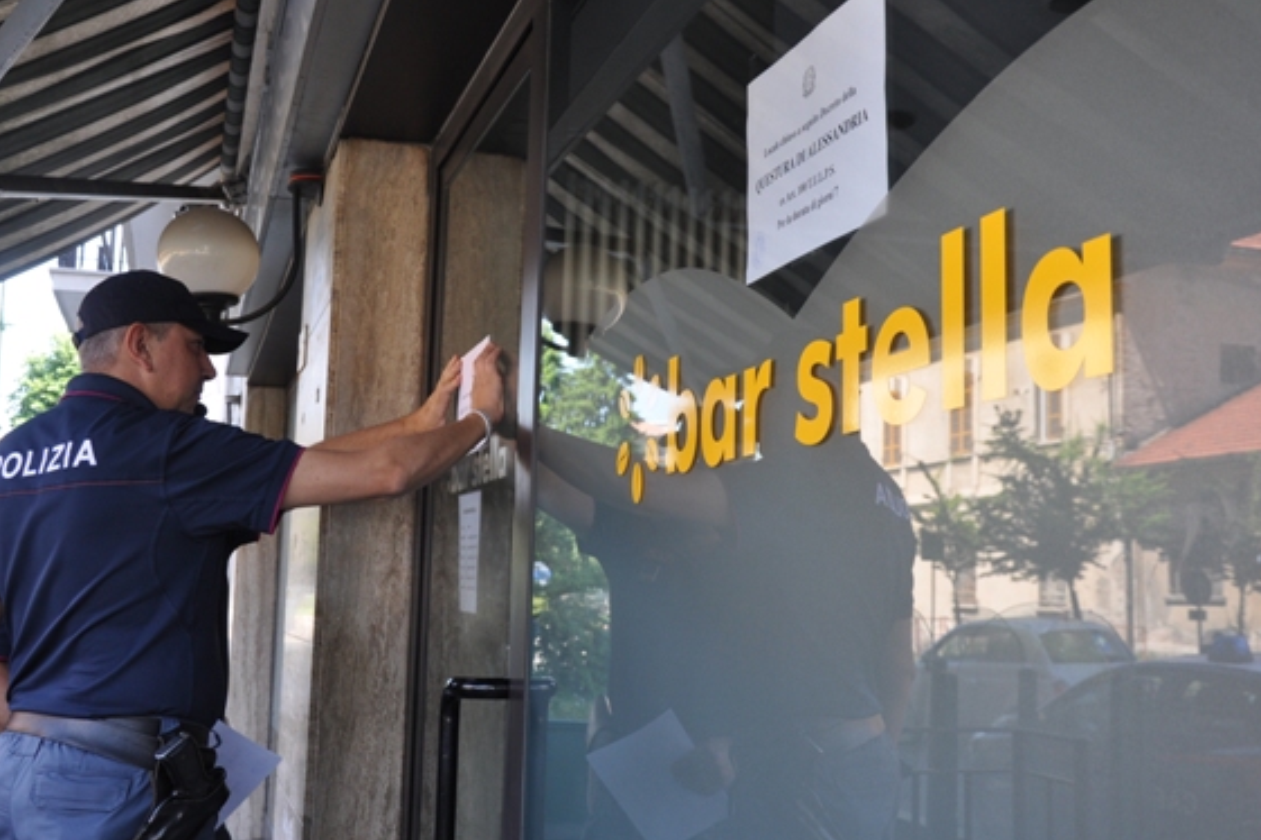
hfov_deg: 47.4
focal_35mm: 41
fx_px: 1436
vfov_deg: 32.6
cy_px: 414
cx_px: 607
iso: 400
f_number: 5.6
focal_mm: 24
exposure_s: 1/125
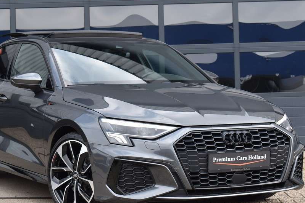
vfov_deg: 13.7
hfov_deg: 20.4
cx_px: 122
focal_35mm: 100
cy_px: 101
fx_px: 847
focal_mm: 52
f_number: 8
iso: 280
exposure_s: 1/250
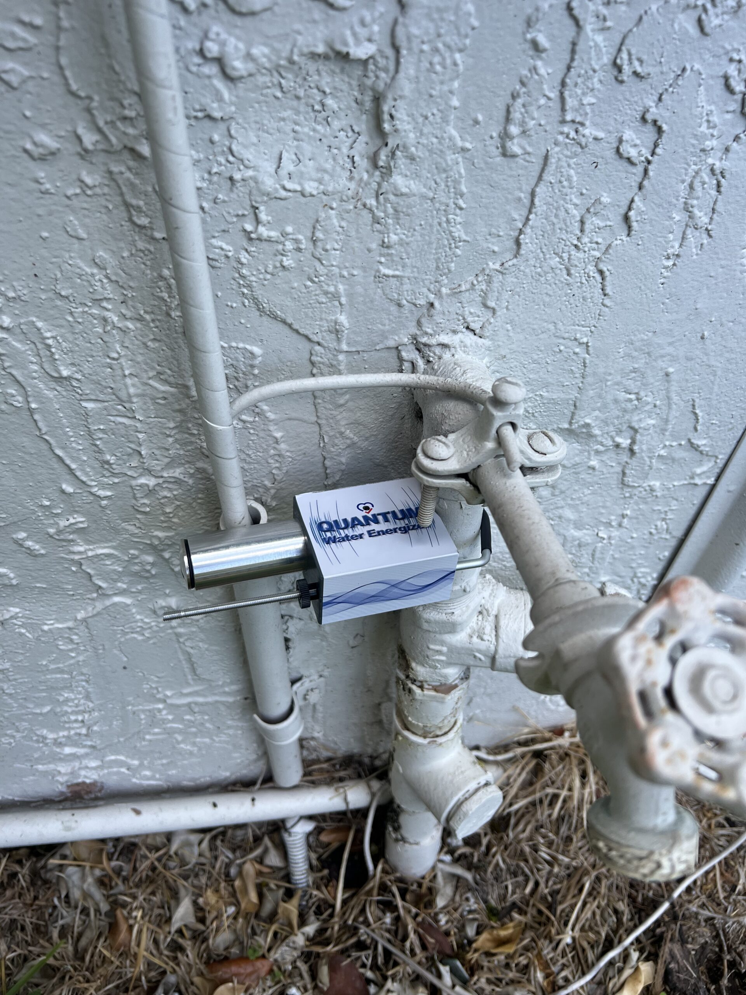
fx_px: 747
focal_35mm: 26
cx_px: 373
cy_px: 498
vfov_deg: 67.3
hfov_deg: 53.1
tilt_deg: -45.6
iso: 50
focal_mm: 5.7
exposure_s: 1/1311
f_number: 1.5
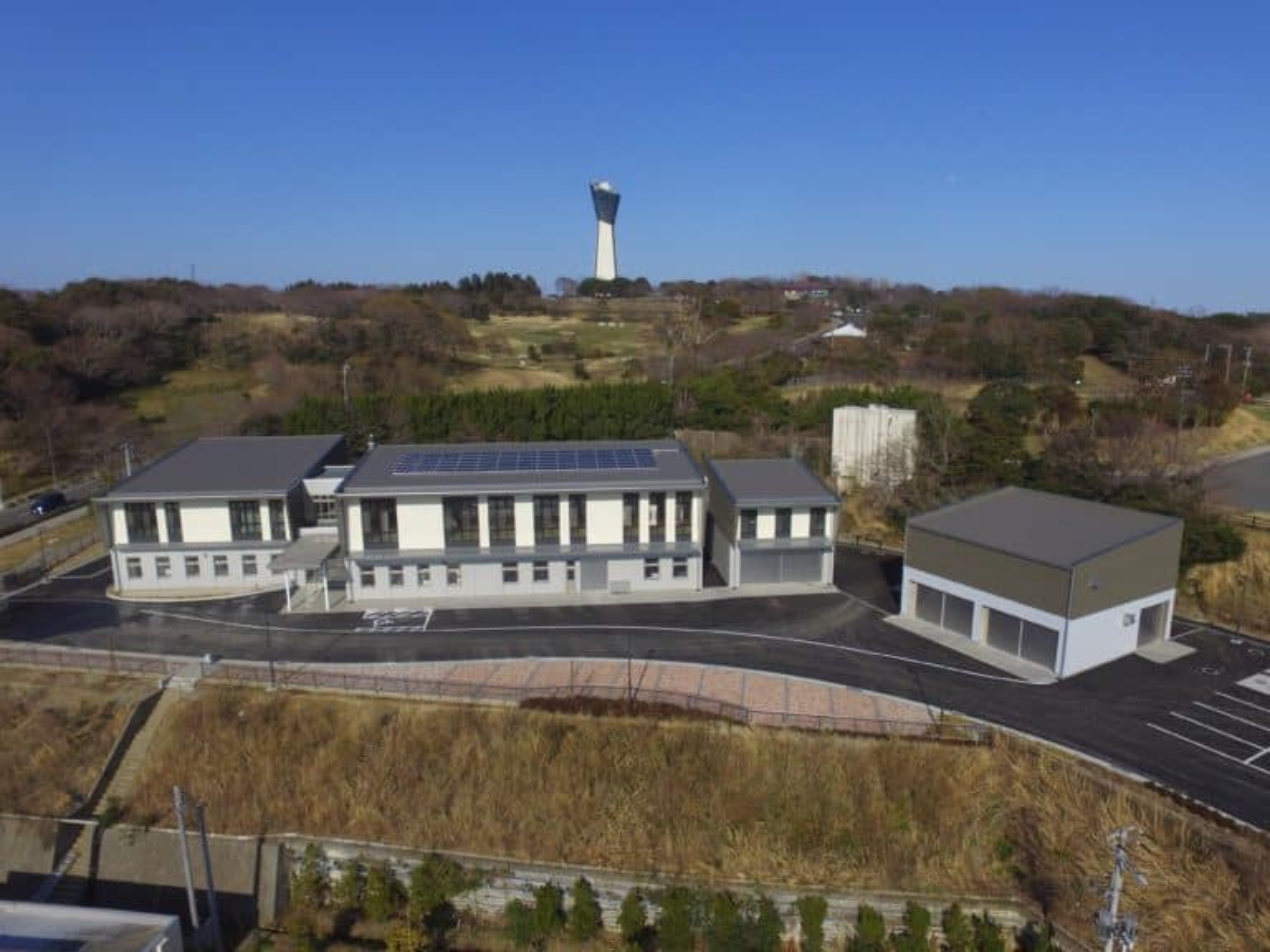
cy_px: 476
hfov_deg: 81.7
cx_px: 635
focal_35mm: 20
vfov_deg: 66.0
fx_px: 734
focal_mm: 3.61
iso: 100
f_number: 2.8
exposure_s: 1/2198
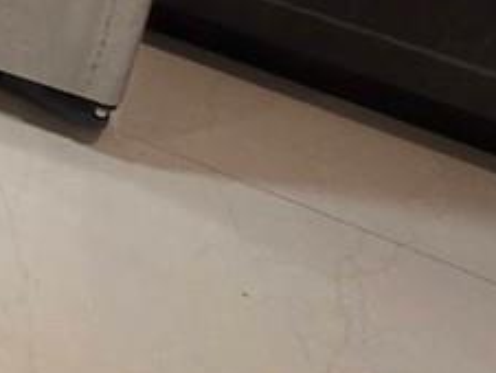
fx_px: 1320
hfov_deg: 12.3
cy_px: -599
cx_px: -902
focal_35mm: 92
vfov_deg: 12.0
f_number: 1.9
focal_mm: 2.2
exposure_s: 1/60
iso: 250
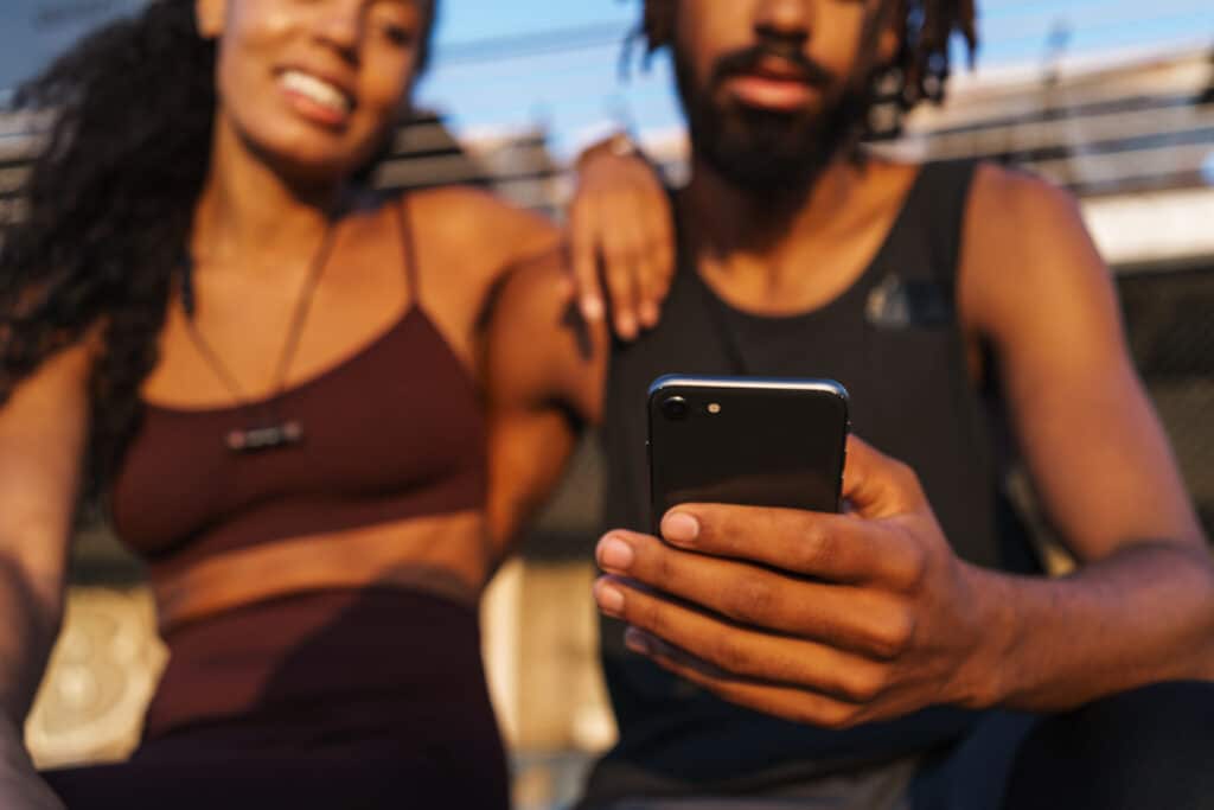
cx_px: 607
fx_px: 1180
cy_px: 405
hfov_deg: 54.4
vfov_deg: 37.9
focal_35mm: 35
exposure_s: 1/200
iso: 100
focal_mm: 35
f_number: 3.5
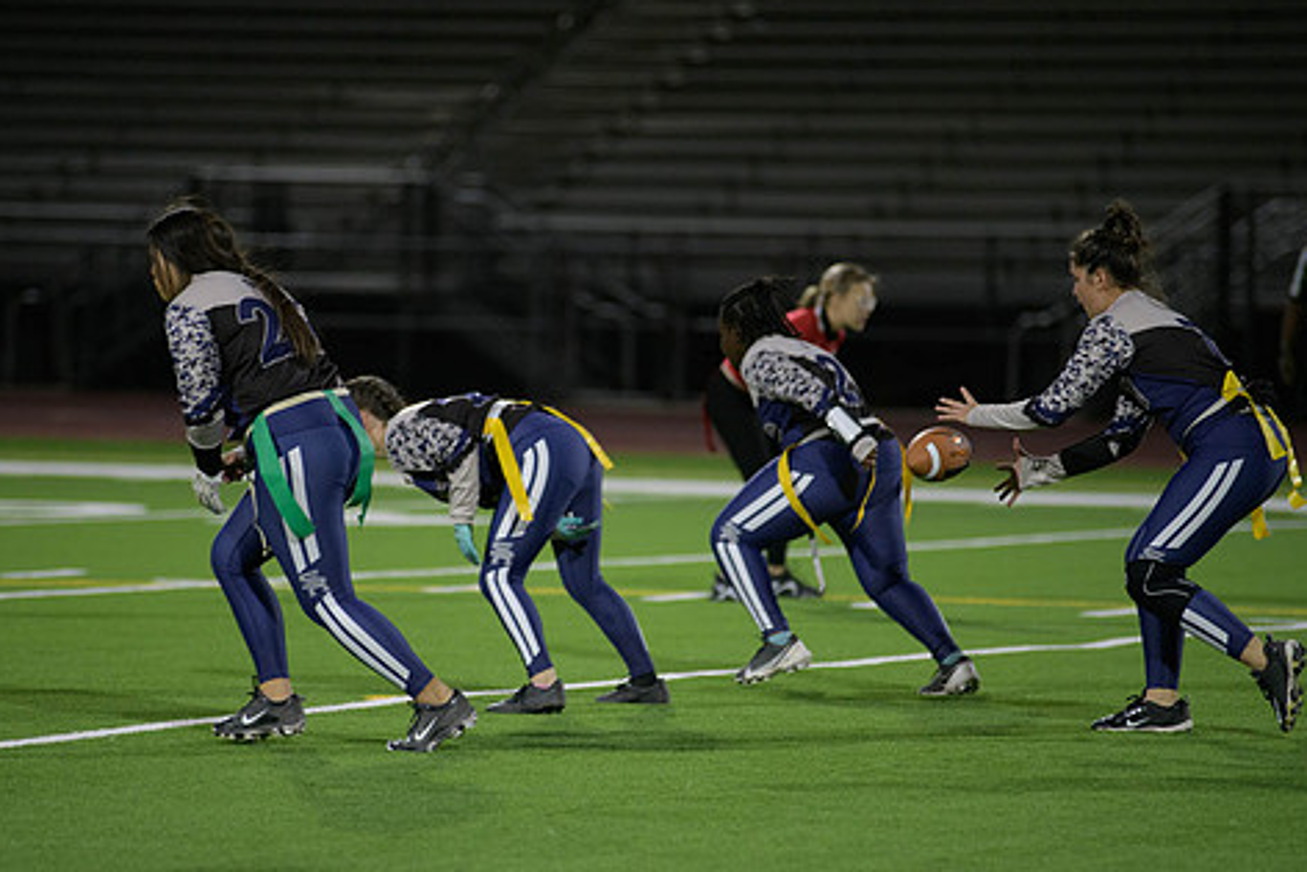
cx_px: 593
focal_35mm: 246
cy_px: 500
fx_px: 8933
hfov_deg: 8.4
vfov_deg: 5.6
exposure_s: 1/640
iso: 2200
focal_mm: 200
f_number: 2.8
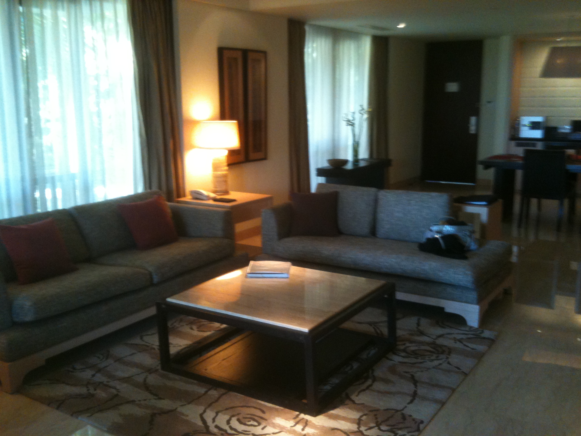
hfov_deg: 52.6
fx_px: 587
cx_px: 290
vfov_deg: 40.7
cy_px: 218
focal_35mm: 35
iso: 160
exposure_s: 1/15
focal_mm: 3.85
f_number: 2.8
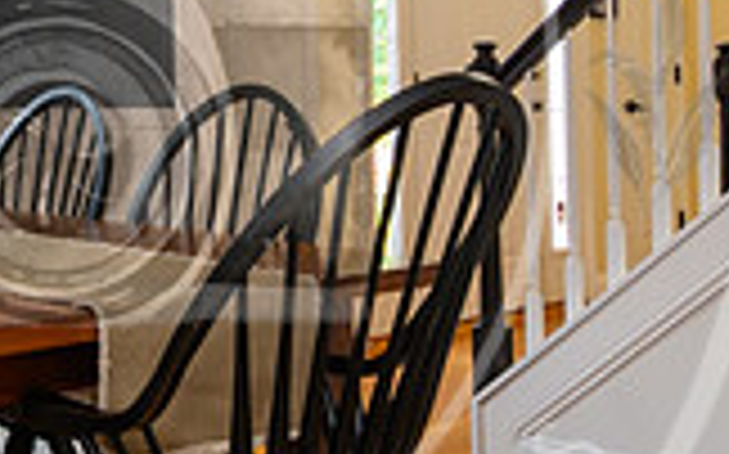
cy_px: 83
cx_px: -32
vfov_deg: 20.7
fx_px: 1231
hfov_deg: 30.2
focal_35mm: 62
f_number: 5.6
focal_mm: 17
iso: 640
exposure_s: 1/100
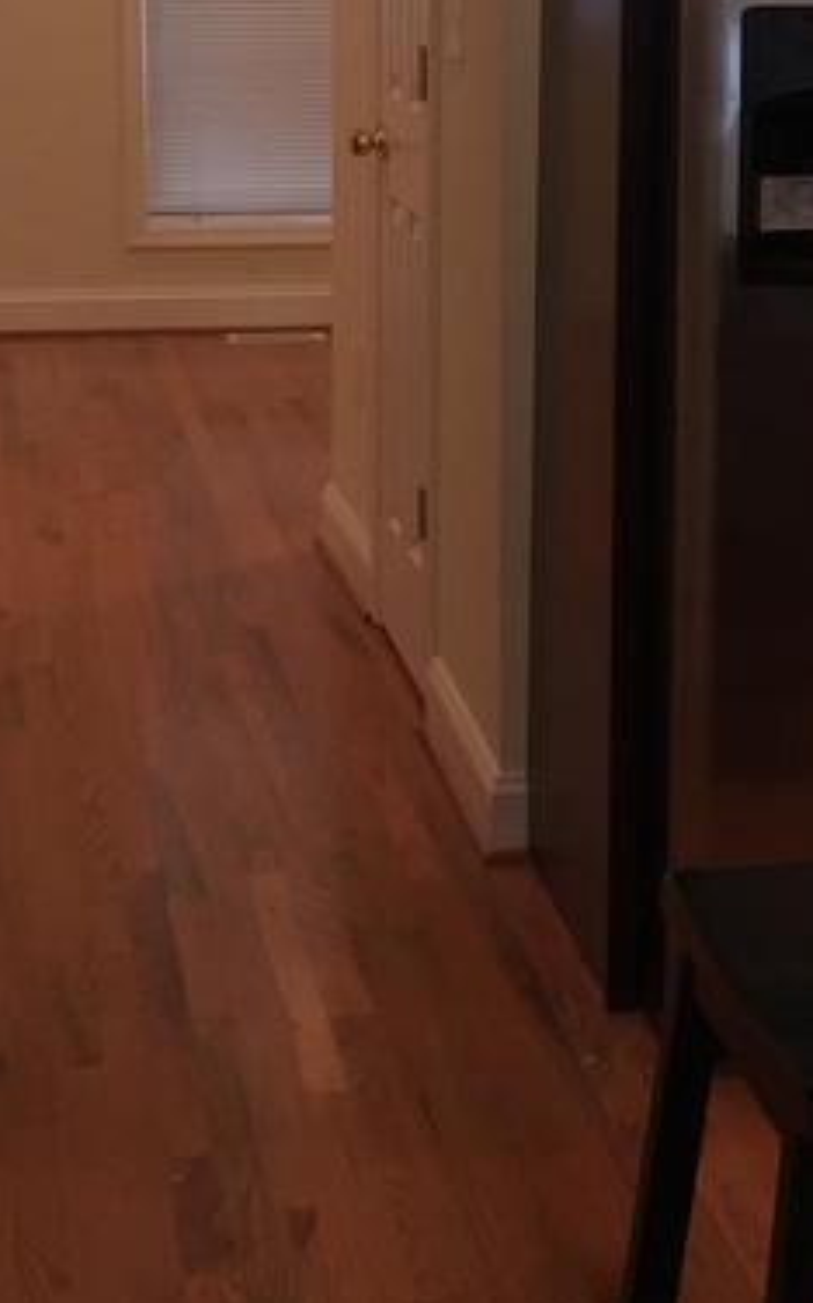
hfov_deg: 15.4
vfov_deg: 24.5
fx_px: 2981
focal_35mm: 84
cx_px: 636
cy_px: 379
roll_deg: -0.5
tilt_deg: -9.4
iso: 50
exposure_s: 1/30
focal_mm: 4.15
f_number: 2.2
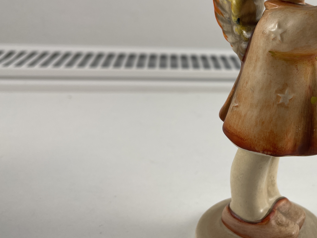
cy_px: 97
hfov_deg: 41.7
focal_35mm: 43
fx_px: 394
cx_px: 260
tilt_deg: -18.9
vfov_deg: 33.5
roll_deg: -5.0
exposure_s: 1/251
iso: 32
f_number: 1.6
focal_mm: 5.1
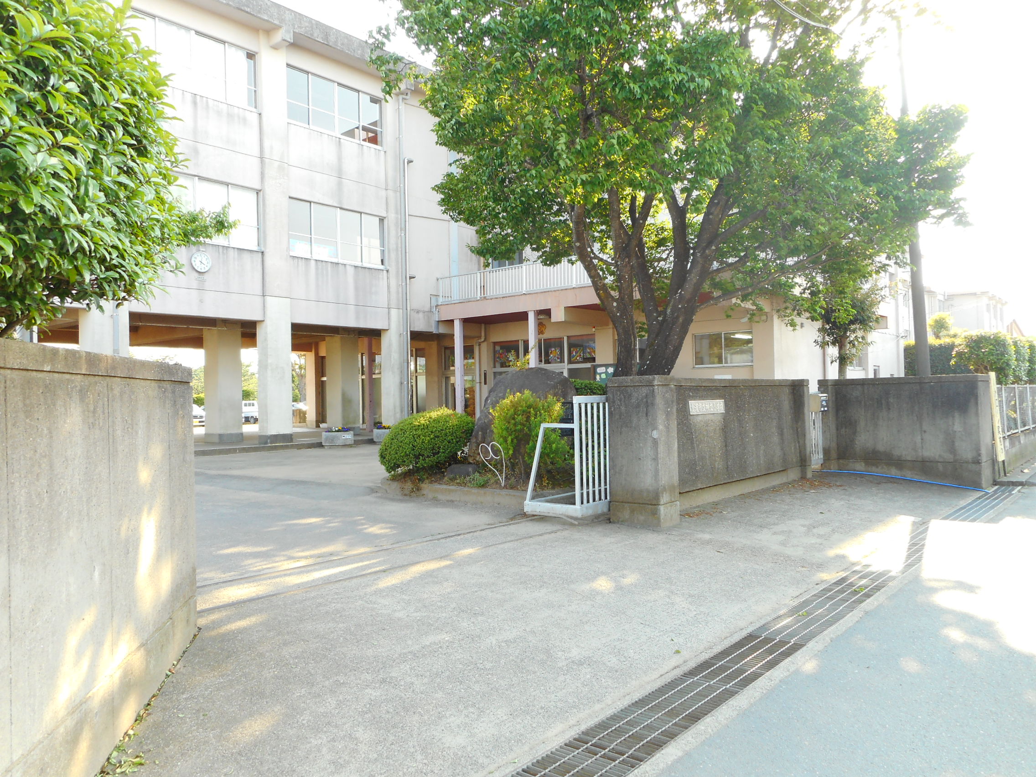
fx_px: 748
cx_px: 518
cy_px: 388
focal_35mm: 25
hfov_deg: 69.4
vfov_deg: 54.9
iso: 80
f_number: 3.7
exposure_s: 1/60
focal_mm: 4.5
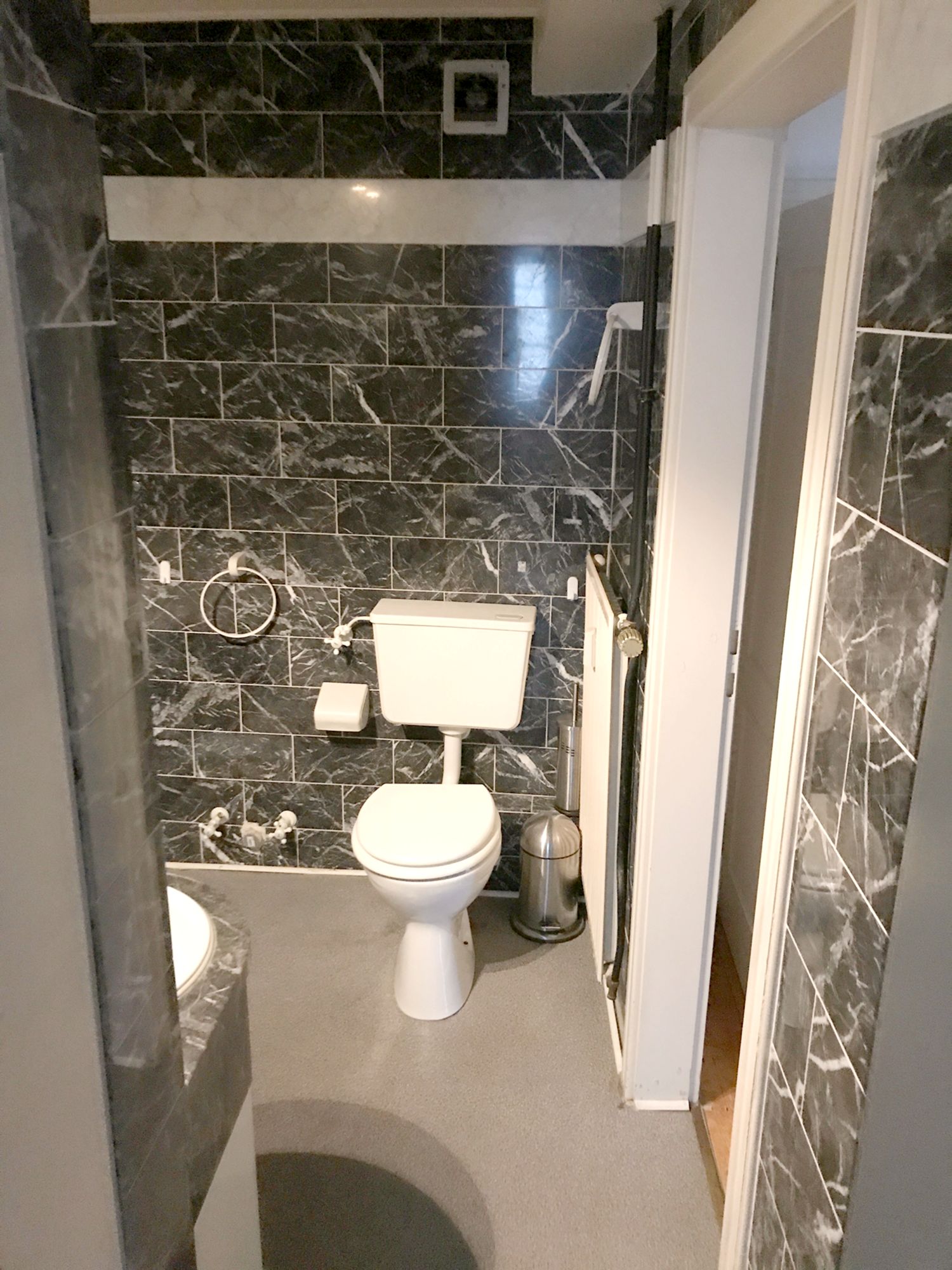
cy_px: 635
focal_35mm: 28
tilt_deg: -17.3
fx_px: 1027
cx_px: 476
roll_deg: -0.8
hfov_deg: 49.7
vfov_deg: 63.4
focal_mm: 3.99
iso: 100
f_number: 1.8
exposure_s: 1/5
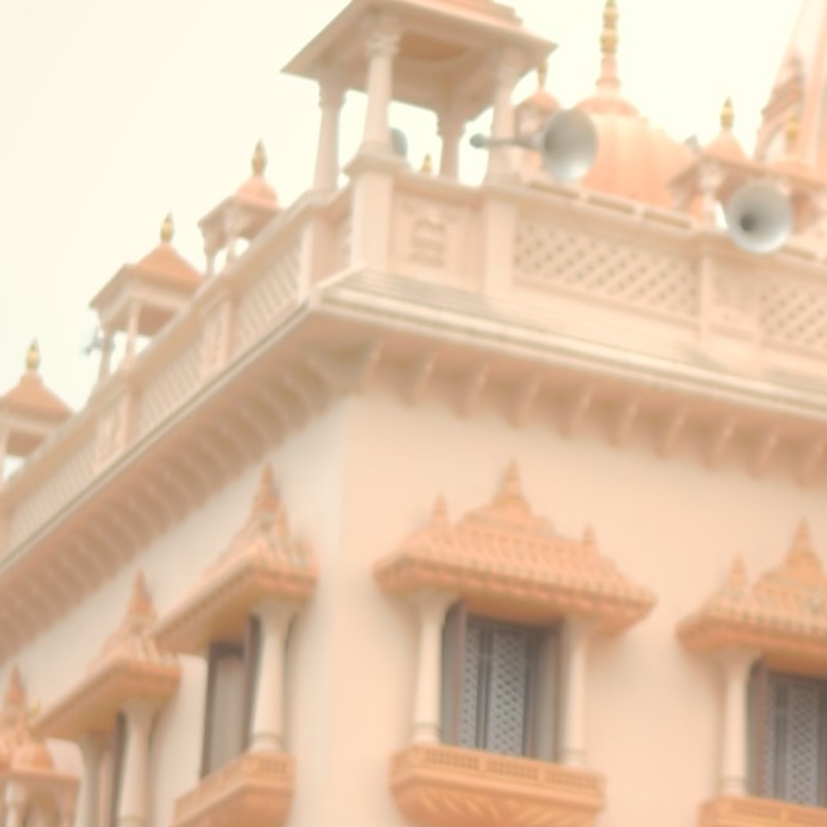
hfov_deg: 12.5
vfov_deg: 12.9
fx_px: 3649
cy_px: 670
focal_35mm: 135
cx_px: 1072
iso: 100
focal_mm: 35
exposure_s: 1/200
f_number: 1.4
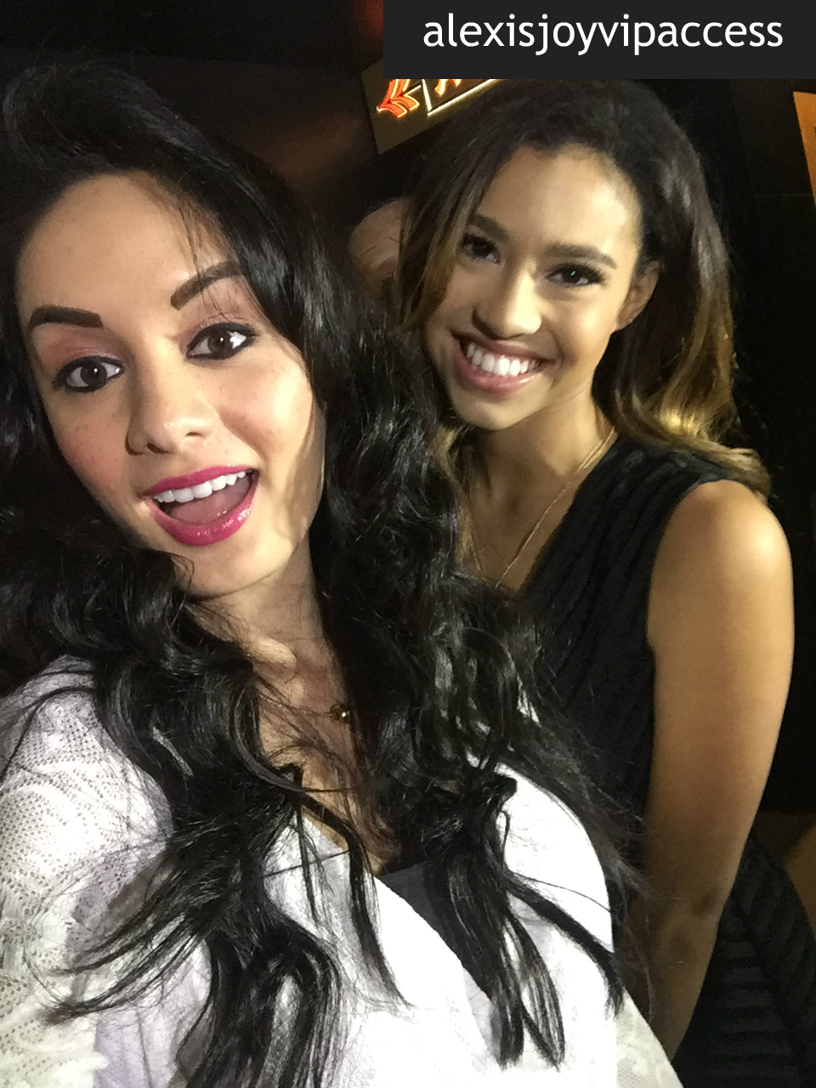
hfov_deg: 45.4
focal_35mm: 31
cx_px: 408
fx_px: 974
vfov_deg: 58.4
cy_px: 544
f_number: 2.2
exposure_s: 1/30
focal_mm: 2.65
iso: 250
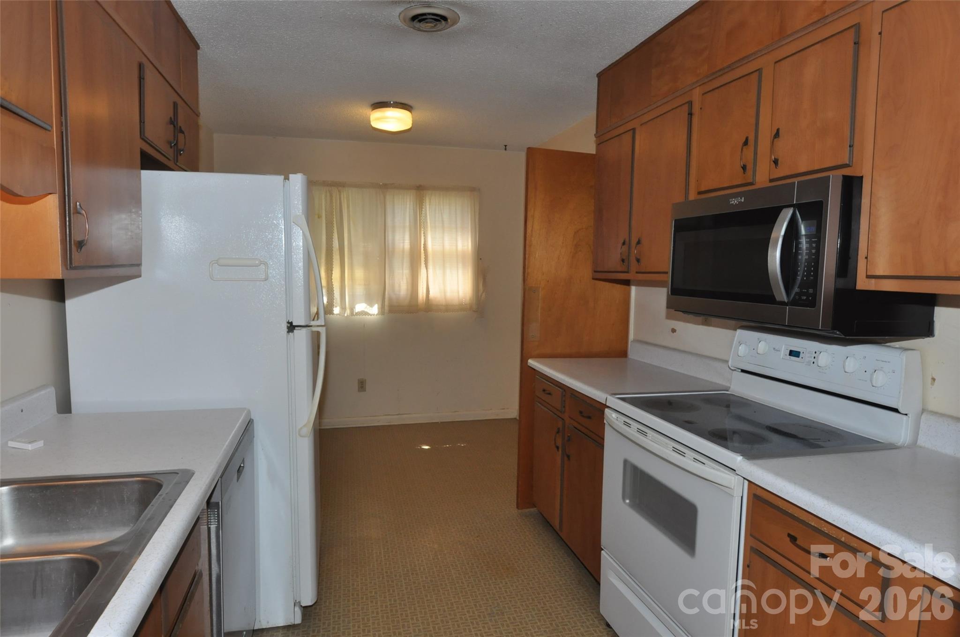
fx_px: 559
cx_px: 480
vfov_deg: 59.4
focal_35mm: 21
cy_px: 318
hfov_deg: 81.3
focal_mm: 14
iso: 800
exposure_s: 1/60
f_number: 5.6
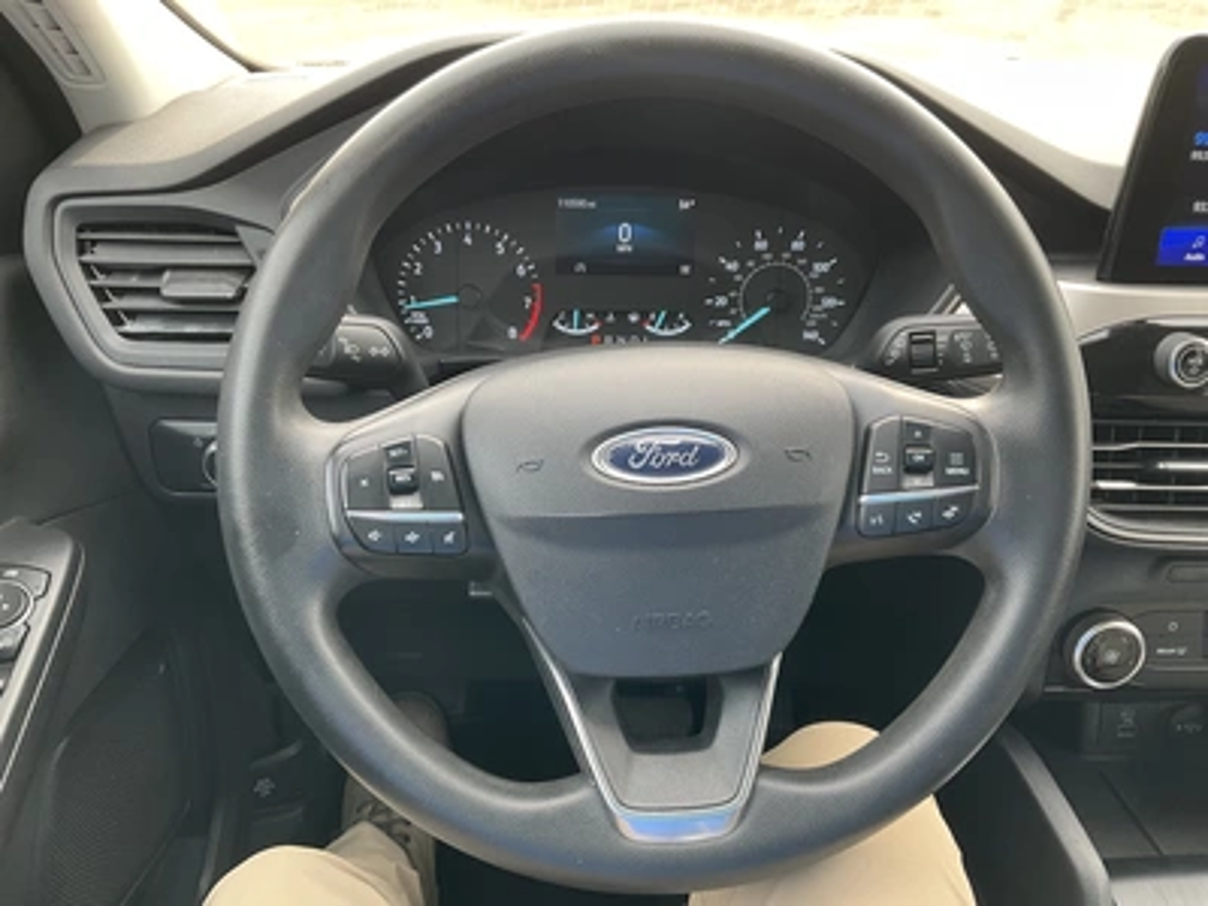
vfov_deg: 48.2
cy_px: 453
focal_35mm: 29
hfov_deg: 61.7
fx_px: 1012
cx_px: 604
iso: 64
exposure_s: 1/122
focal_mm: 3
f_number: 1.8
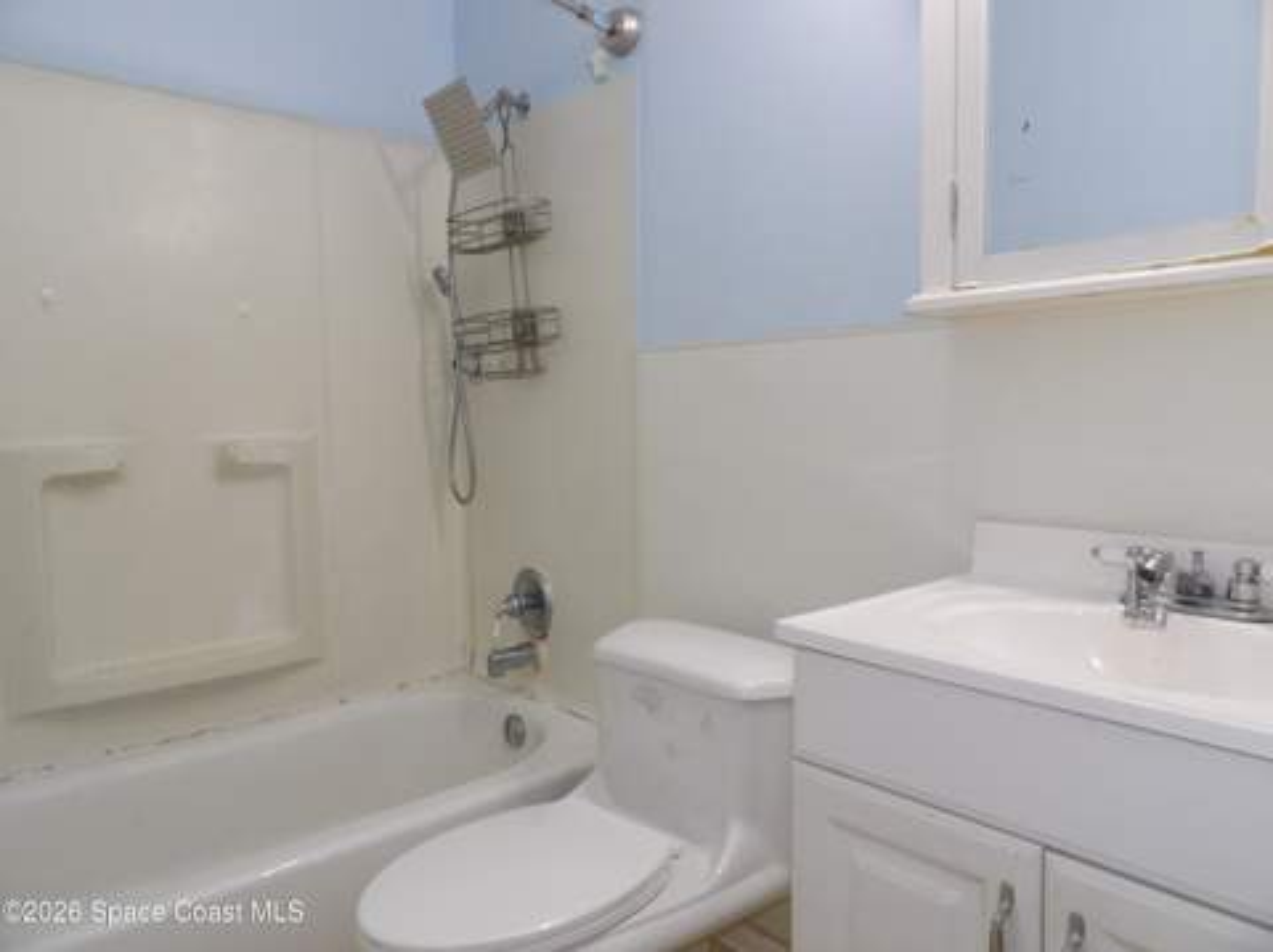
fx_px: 882
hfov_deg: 71.7
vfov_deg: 56.7
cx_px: 636
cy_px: 476
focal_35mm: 24
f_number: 3.2
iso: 200
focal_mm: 4.3
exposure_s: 1/33
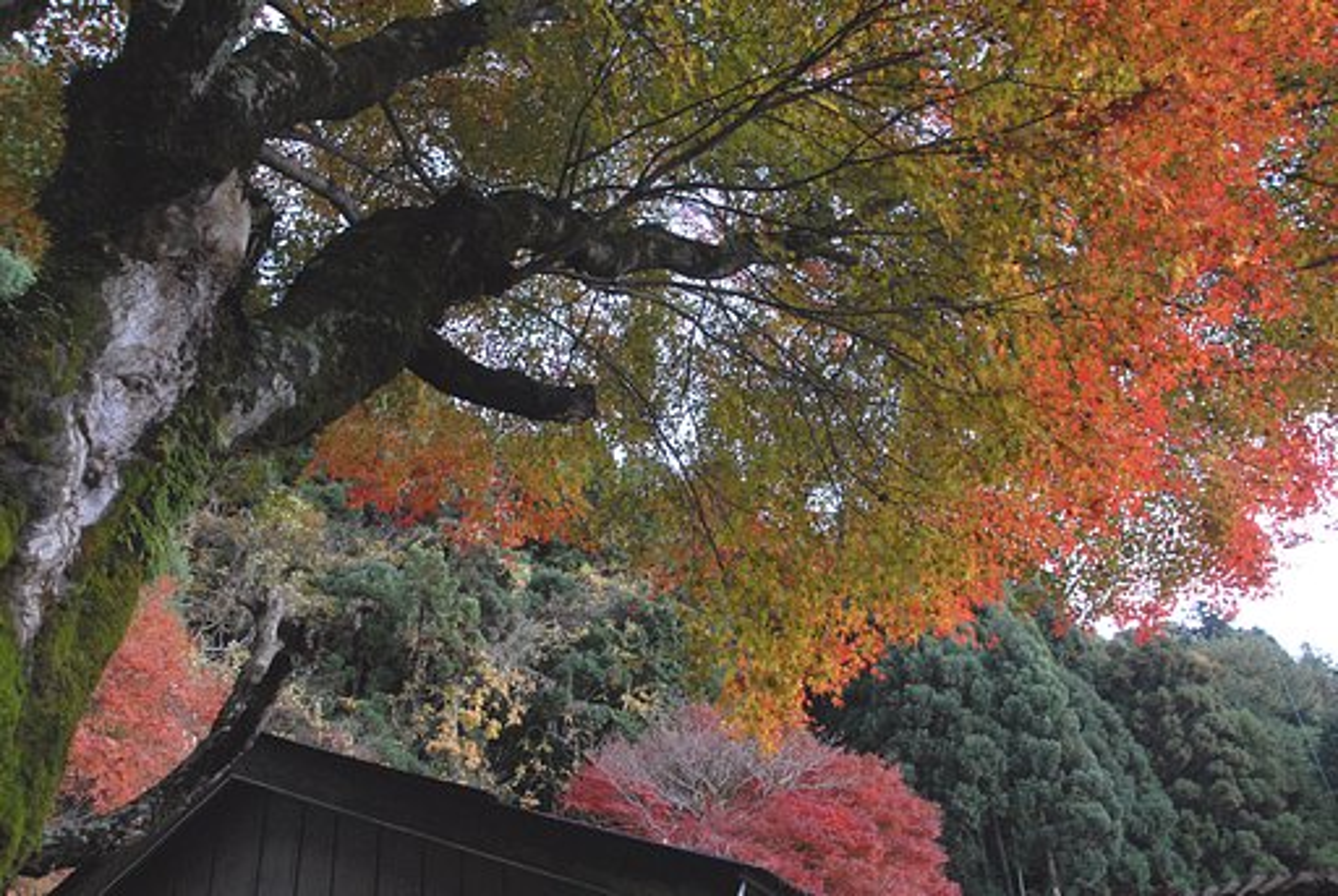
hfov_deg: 57.2
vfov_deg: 40.1
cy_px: 448
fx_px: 1228
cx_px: 669
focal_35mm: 33
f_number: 13
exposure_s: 1/15
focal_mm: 22
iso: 800
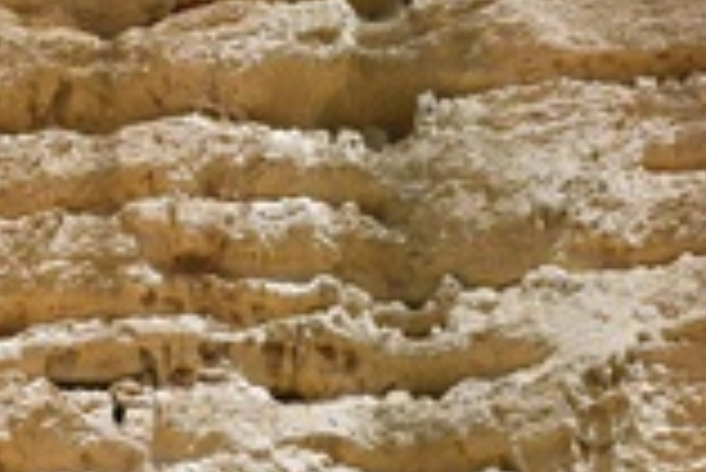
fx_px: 3455
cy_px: 969
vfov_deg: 7.5
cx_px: -562
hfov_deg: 10.9
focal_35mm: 176
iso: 320
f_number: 11
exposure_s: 1/500
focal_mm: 18
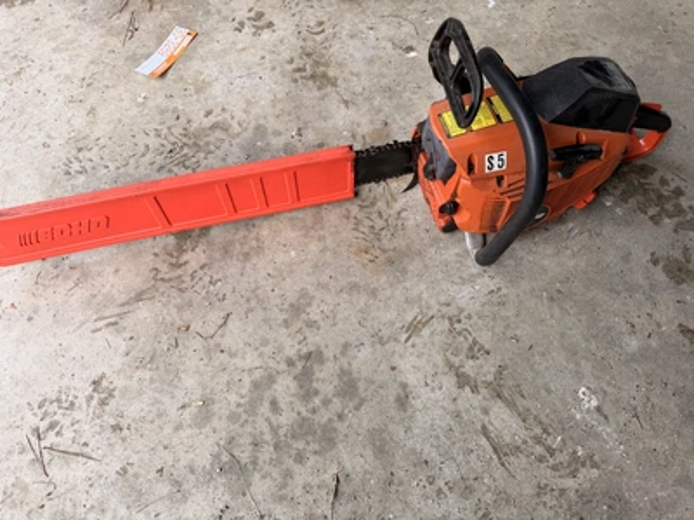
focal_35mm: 24
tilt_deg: -61.6
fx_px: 481
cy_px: 260
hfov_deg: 71.6
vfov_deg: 56.8
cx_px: 347
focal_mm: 6.76
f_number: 1.78
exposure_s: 1/263
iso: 64
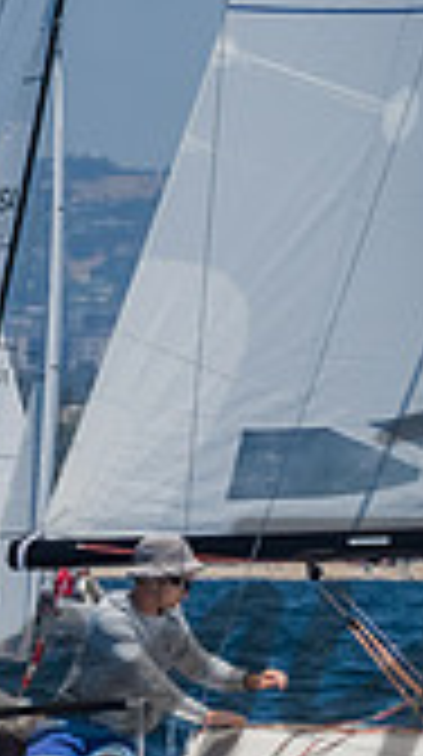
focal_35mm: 949
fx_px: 19000
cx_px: -27
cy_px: 630
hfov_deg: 1.3
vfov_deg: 2.3
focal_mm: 175
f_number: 14
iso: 640
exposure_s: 1/1600
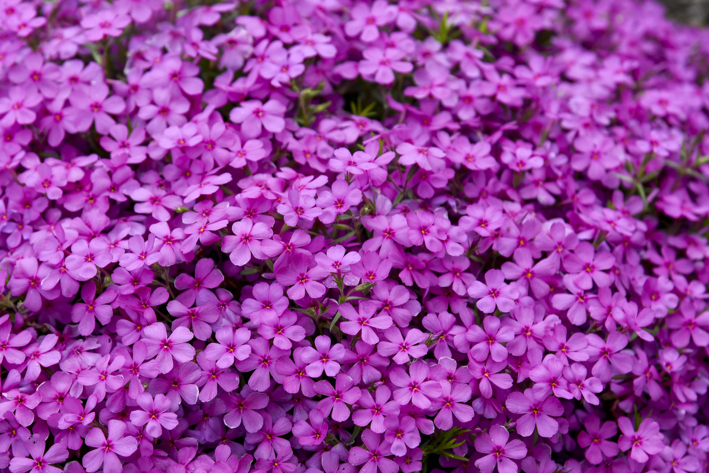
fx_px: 3054
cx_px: 264
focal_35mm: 155
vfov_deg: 8.9
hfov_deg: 13.2
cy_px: 294
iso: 200
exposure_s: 1/500
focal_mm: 120
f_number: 5.6
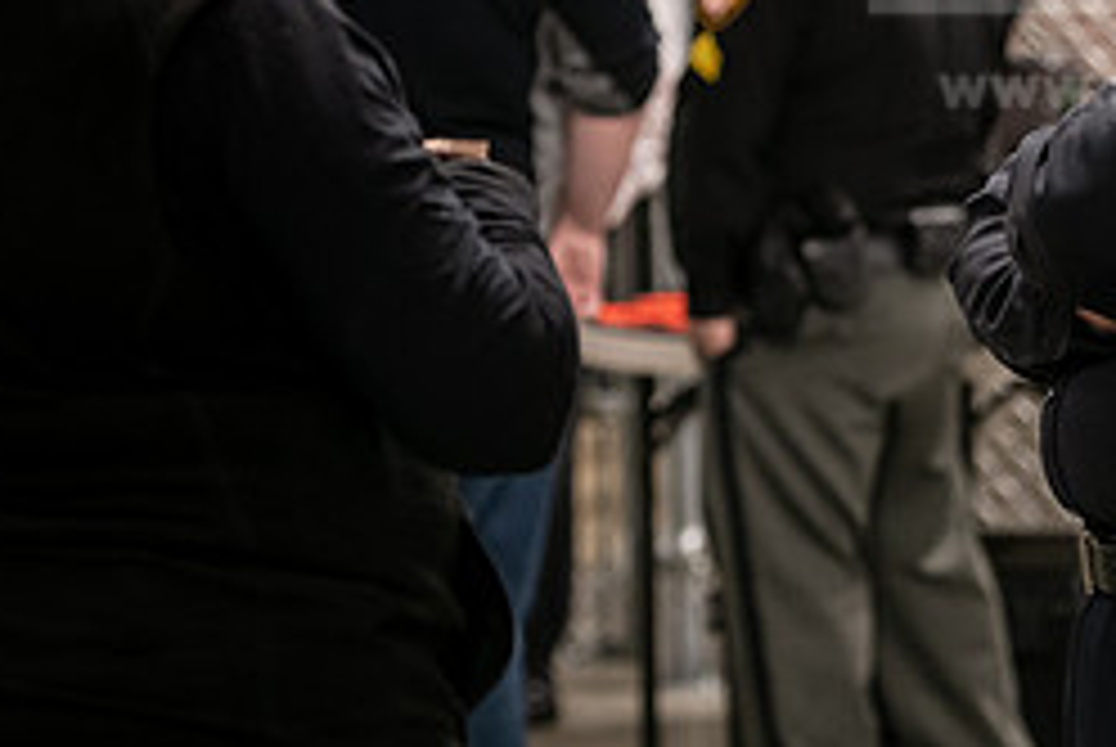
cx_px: 734
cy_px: 182
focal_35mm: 215
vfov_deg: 6.4
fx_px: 6673
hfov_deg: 9.6
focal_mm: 92
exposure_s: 1/200
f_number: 3.2
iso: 1600
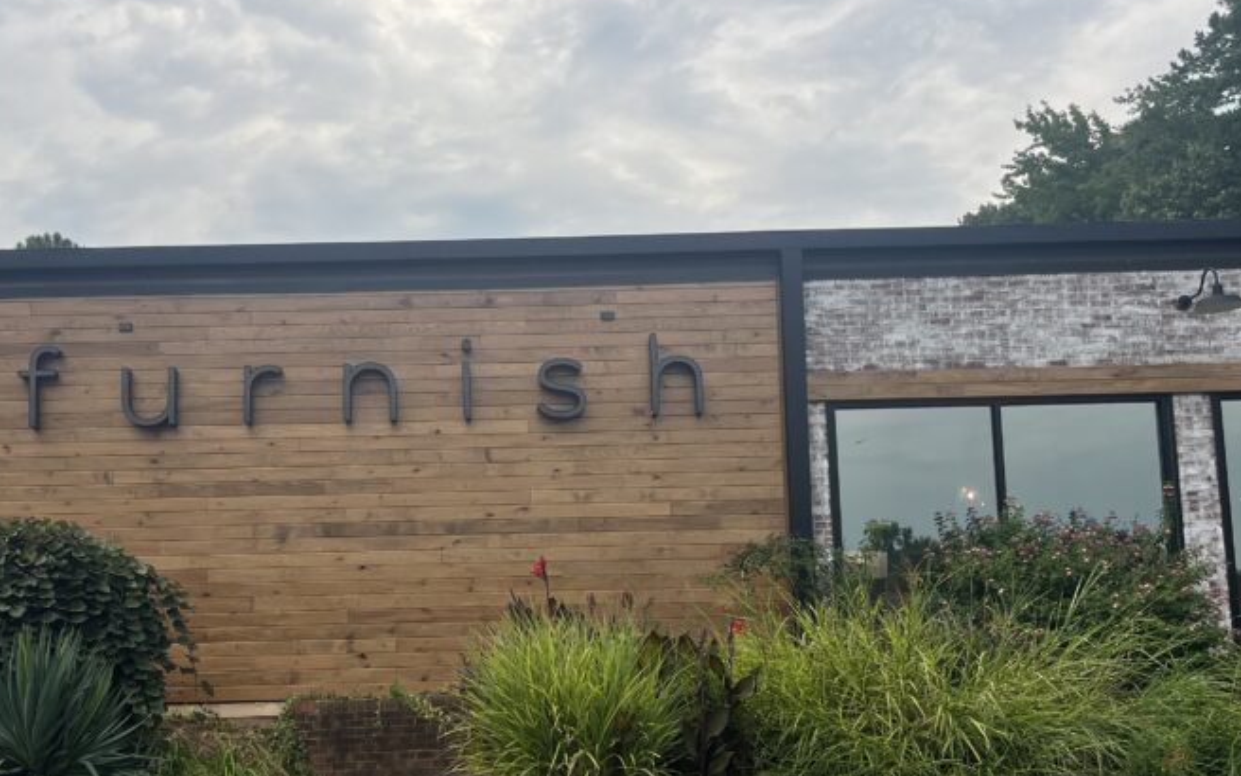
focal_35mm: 43
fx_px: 1454
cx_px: 467
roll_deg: +1.0
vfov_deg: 29.7
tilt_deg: +6.6
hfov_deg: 45.8
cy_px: 486
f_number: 1.6
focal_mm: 5.1
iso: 50
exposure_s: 1/608
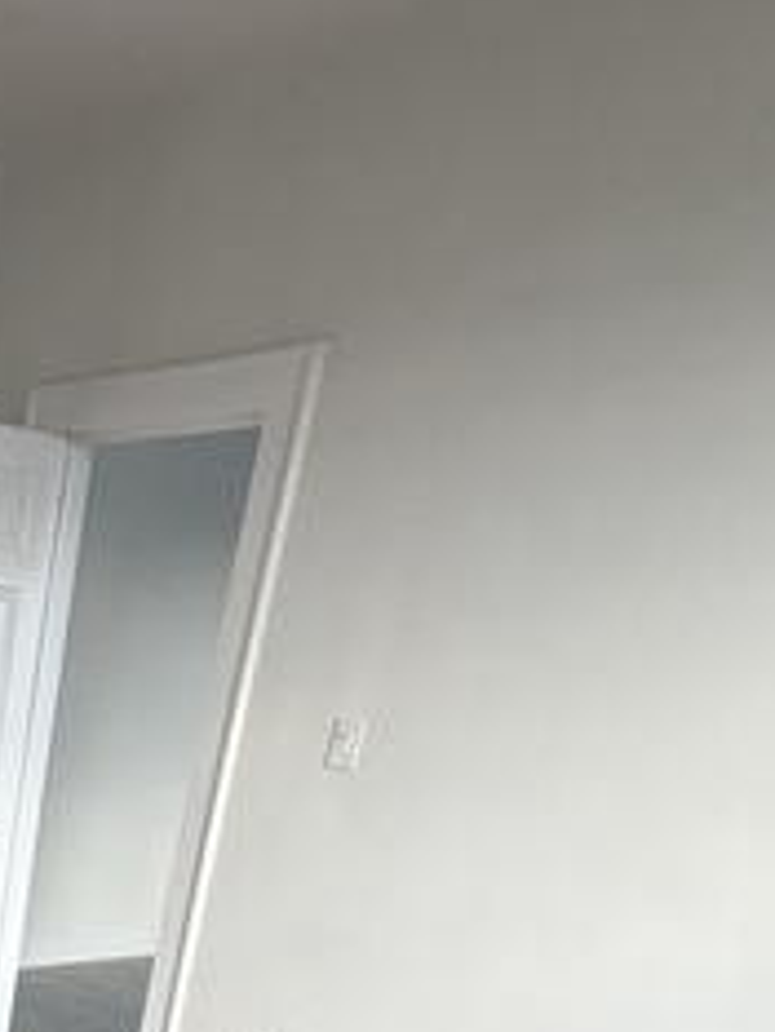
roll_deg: -4.1
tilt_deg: -27.0
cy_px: 1300
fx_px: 1193
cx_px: -199
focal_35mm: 40
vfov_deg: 34.8
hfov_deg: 29.8
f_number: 2.2
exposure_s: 1/92
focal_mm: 2.22
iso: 320
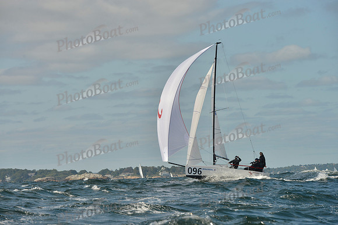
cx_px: 169
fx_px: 1549
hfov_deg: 12.4
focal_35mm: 165
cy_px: 112
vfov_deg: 8.3
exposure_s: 1/1600
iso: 400
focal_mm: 165
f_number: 11
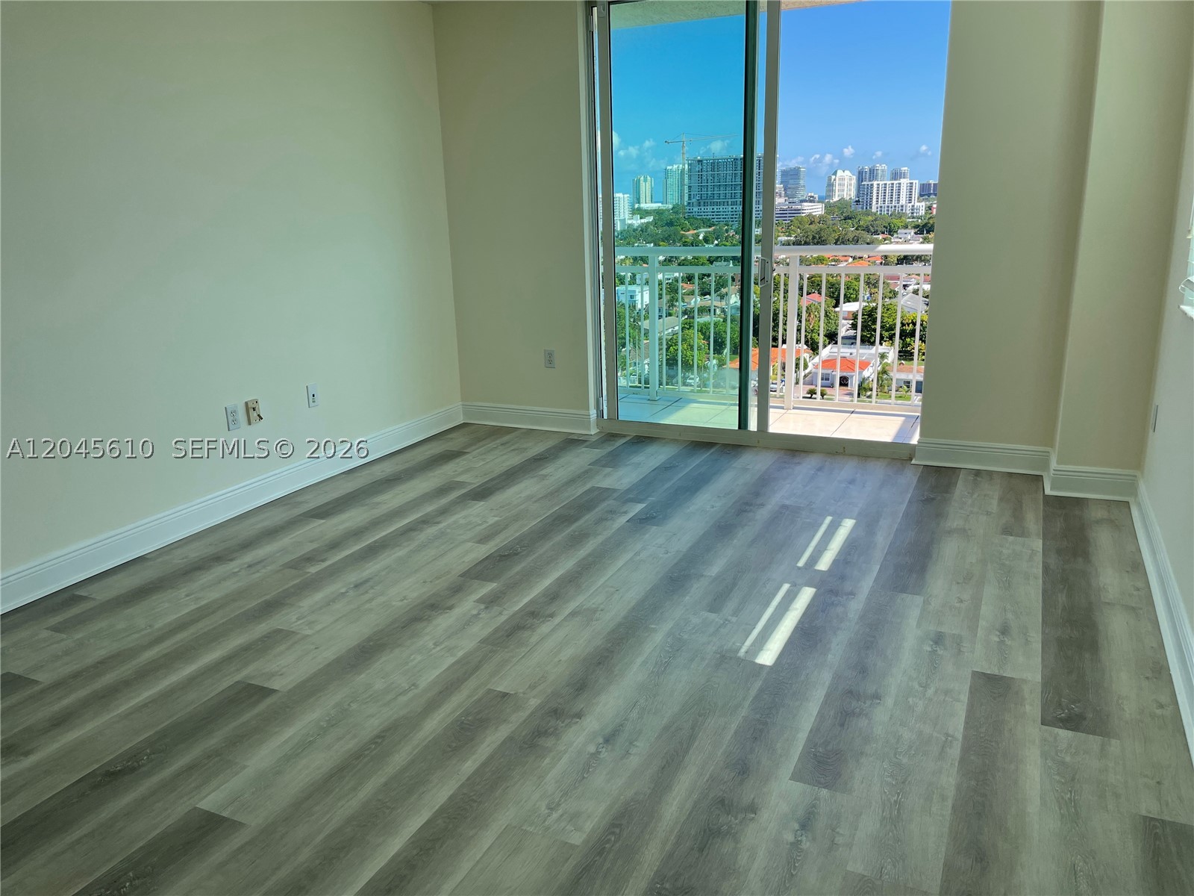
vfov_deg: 53.1
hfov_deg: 67.3
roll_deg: +2.1
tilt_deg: -14.9
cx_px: 597
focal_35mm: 26
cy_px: 448
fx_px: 897
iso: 32
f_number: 1.6
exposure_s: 1/988
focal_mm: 4.2
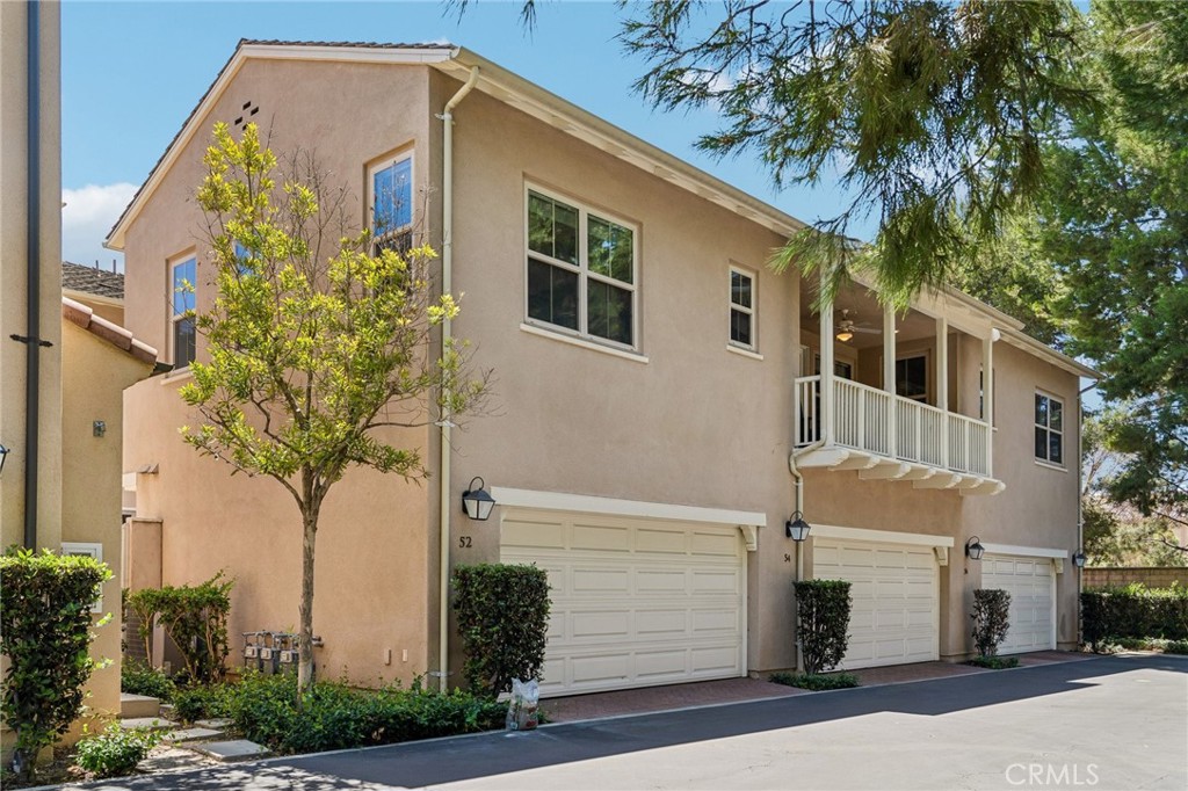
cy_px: 396
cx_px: 594
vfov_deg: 44.9
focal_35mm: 29
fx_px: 957
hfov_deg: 63.7
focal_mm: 29
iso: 100
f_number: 8
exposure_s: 1/125
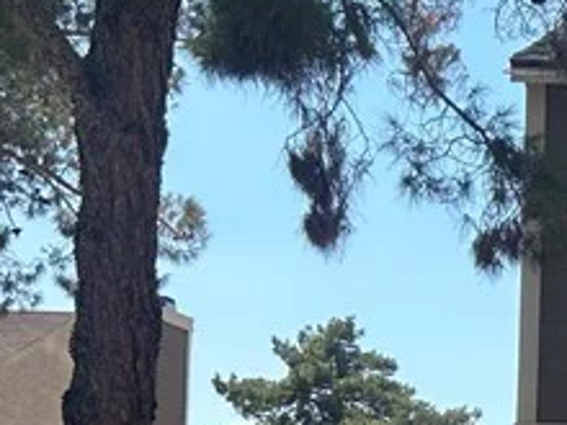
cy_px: 585
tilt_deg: +5.2
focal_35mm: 121
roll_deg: -0.7
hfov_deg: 13.5
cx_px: 1198
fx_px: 1982
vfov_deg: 11.8
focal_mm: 5.7
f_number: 1.5
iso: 50
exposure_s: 1/3077
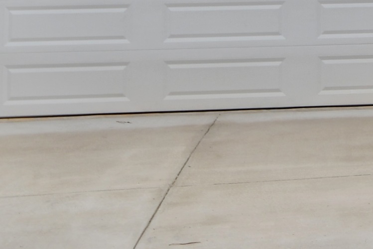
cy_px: -226
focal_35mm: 123
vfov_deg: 10.4
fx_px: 1275
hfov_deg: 15.1
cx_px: 606
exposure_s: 1/250
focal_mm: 20
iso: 125
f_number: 8
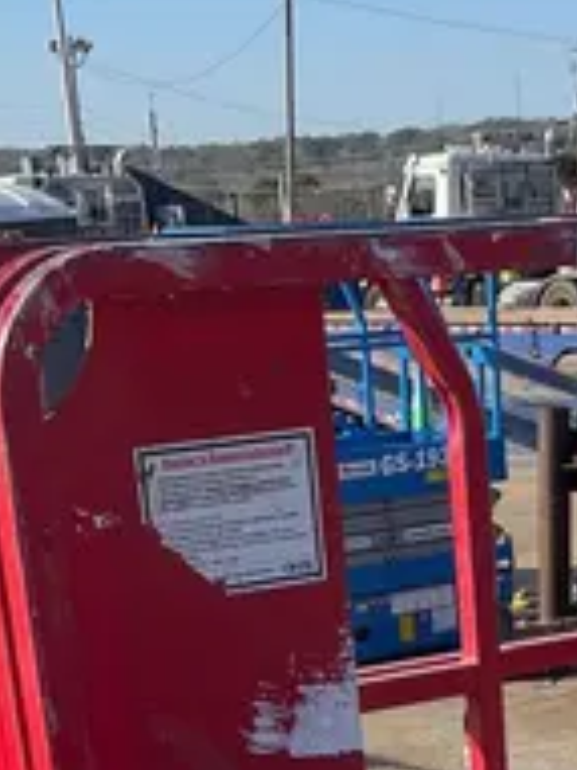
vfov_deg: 17.2
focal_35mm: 100
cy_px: 1240
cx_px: 605
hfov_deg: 14.5
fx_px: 2225
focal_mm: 5.1
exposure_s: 1/1372
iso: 50
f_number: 1.6
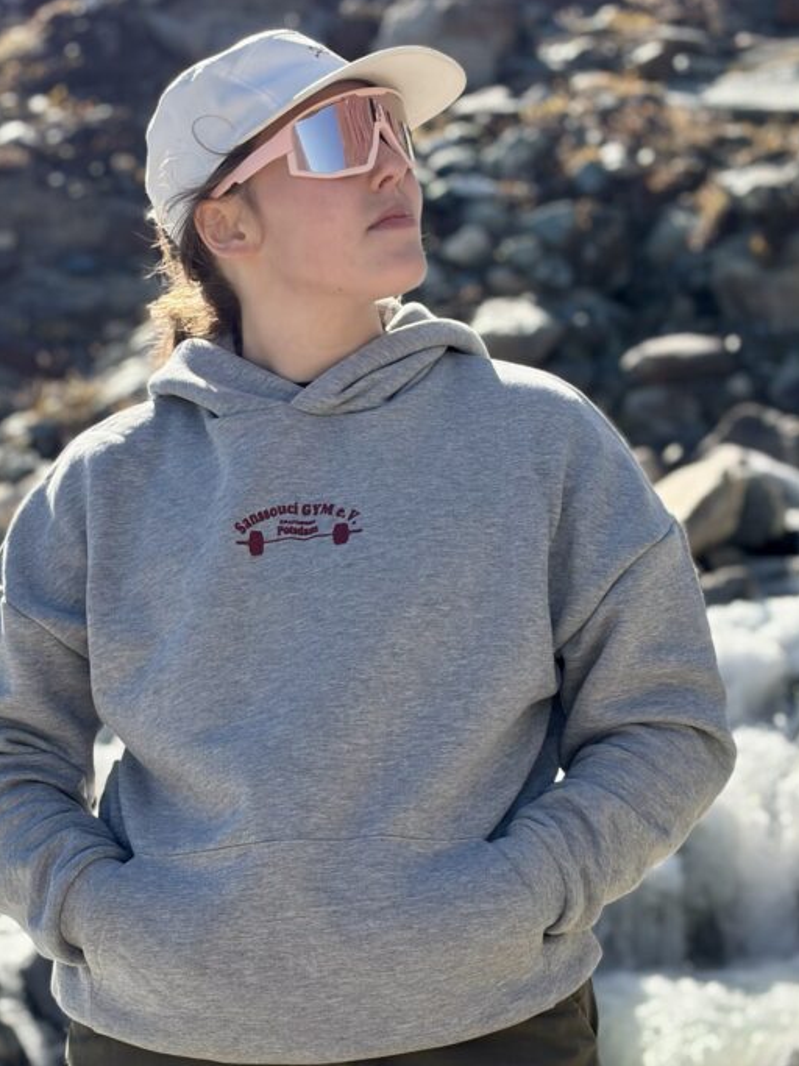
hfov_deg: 18.9
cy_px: 568
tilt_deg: +3.5
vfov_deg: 25.0
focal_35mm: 78
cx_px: 293
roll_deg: -1.4
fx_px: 2401
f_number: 1.6
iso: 50
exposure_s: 1/2212
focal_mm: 5.96
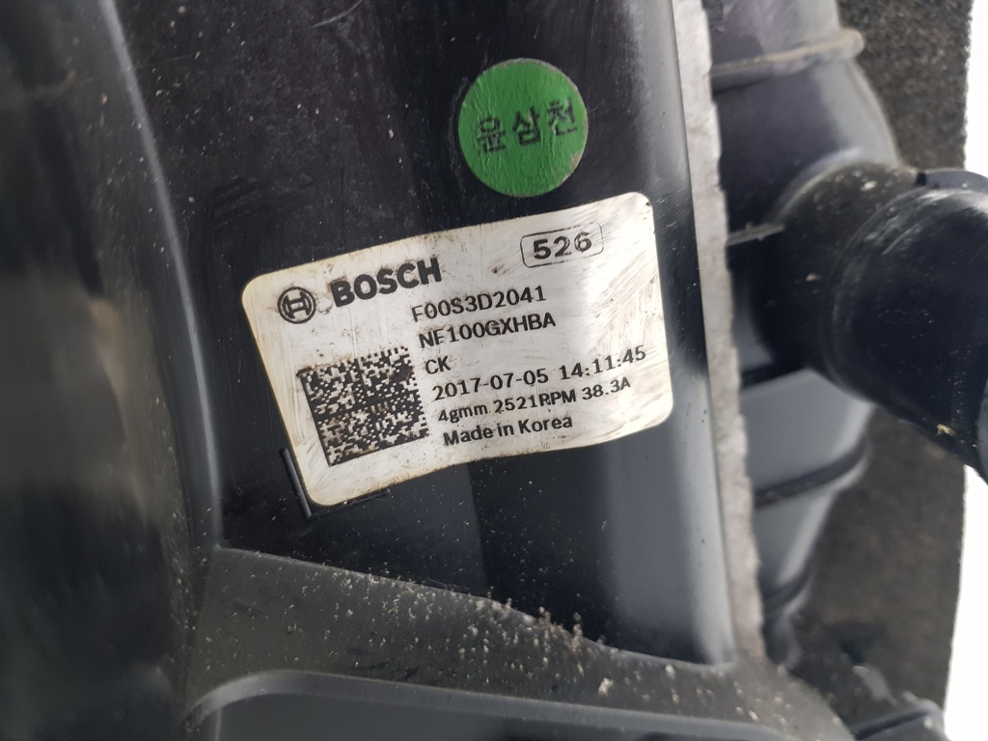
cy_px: 370
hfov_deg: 67.3
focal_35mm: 26
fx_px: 742
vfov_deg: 53.1
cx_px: 494
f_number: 1.7
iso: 200
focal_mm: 4.2
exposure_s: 1/50
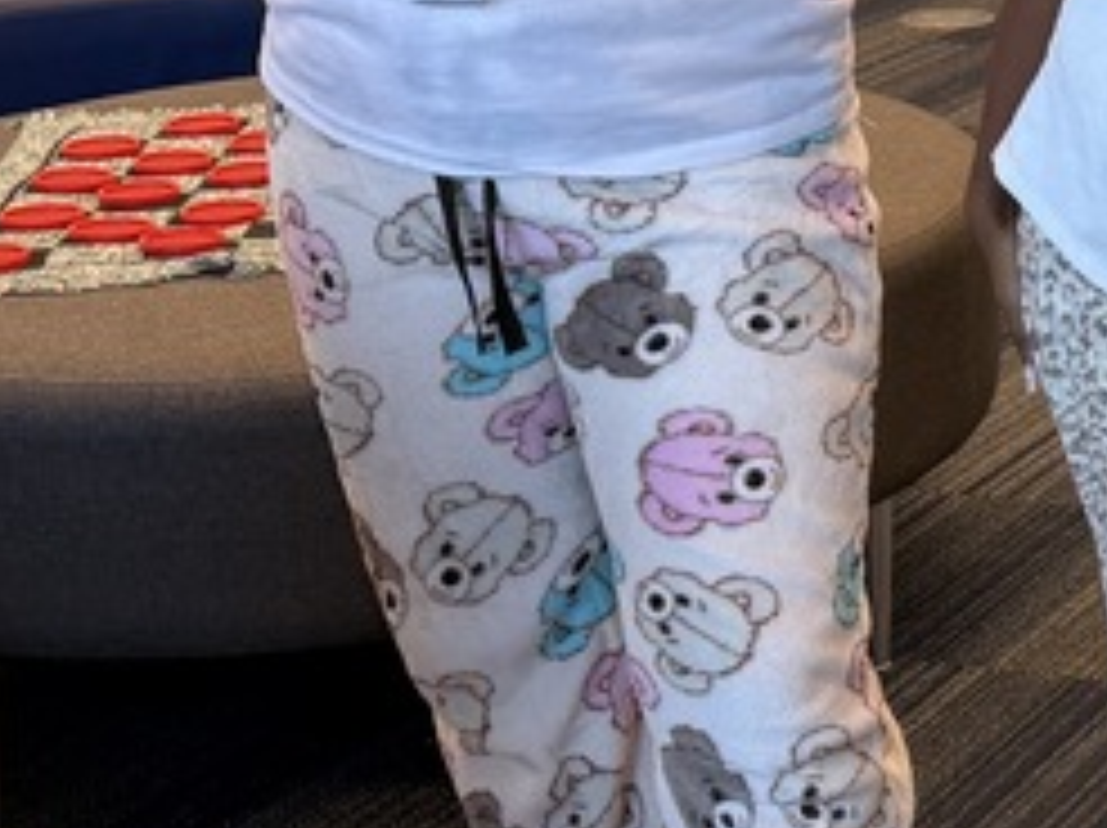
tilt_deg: -8.2
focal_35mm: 100
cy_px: -50
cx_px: 1863
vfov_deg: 14.5
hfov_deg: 16.9
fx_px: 3195
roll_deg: -1.2
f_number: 1.78
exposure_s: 1/100
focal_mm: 6.76
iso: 80
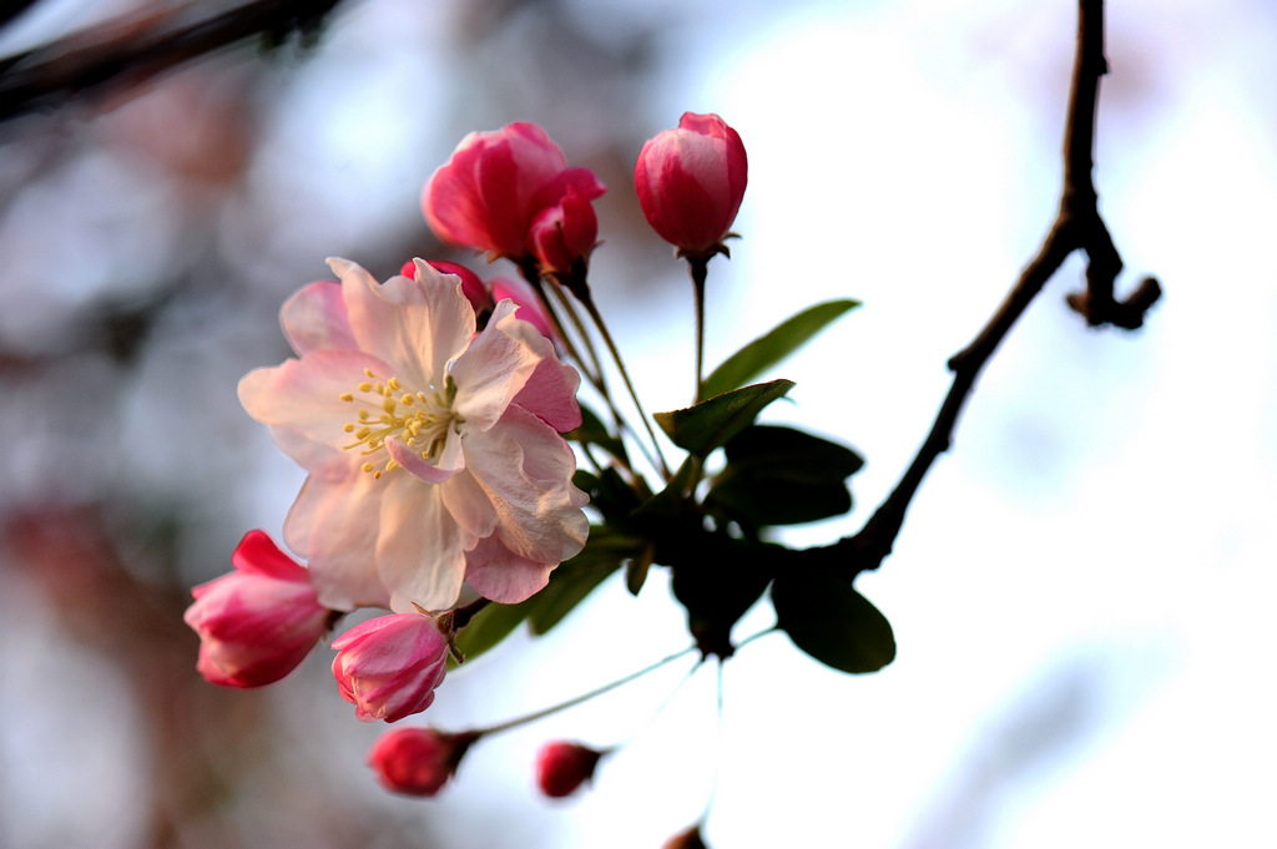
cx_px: 638
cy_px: 424
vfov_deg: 13.0
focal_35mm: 105
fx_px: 3721
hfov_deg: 19.5
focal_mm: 105
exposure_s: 1/320
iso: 1000
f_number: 5
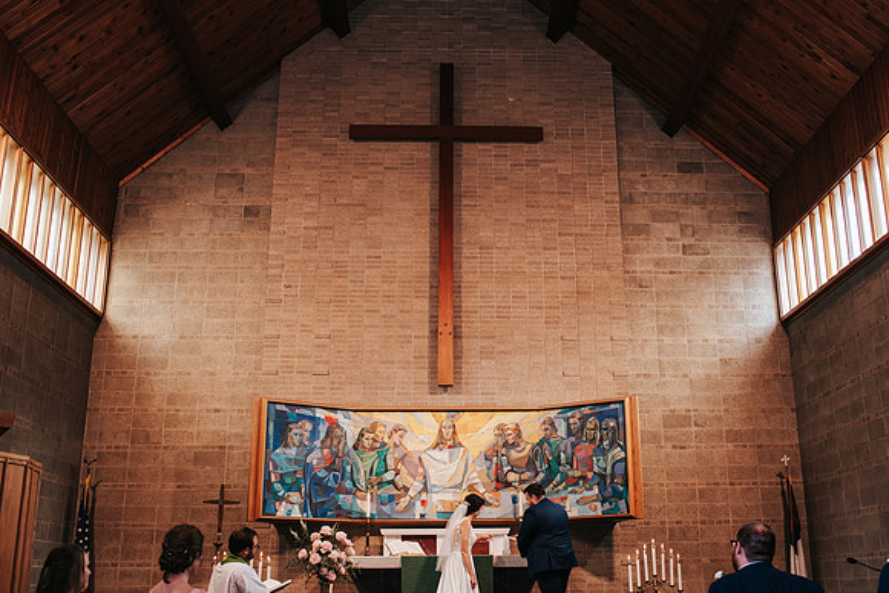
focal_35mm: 39
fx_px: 954
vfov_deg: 34.5
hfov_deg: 49.9
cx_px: 487
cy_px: 305
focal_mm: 35
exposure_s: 1/125
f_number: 3.2
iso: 500
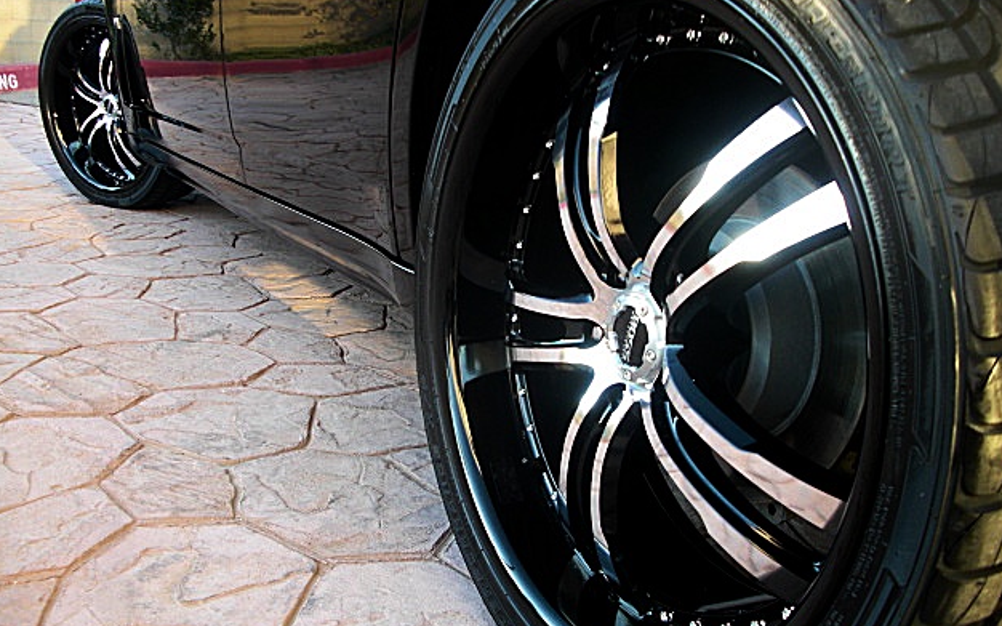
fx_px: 1065
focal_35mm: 39
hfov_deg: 50.4
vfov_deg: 32.7
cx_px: 504
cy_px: 341
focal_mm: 6.3
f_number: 2.8
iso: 100
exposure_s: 1/60
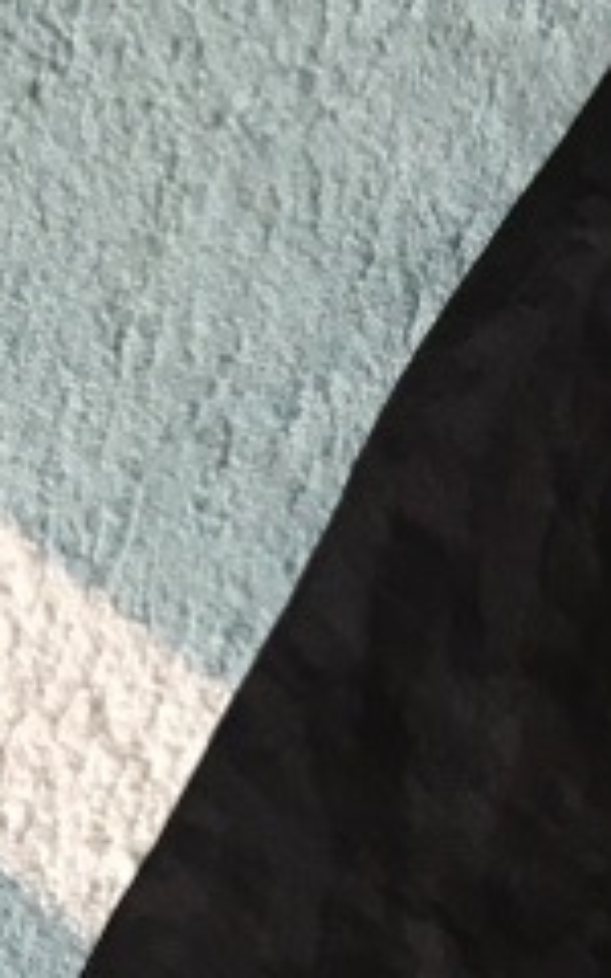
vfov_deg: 15.3
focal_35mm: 128
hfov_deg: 9.2
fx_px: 3410
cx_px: 1479
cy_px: 1369
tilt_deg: -83.1
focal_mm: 4.15
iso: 100
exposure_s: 1/33
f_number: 2.2
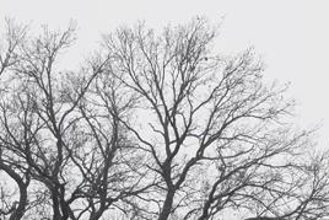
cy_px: 393
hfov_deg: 12.7
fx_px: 1472
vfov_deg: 8.2
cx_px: 275
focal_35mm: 161
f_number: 7.1
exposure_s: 1/125
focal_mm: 24
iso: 280
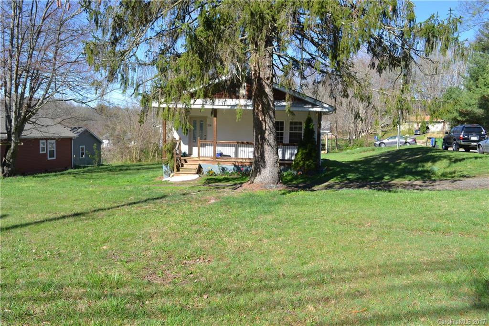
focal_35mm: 27
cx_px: 244
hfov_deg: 67.4
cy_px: 163
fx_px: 367
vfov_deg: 47.9
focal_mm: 18
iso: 100
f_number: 7.1
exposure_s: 1/160
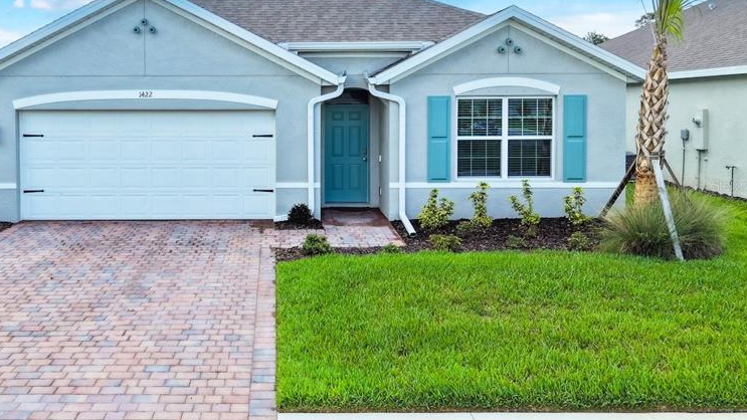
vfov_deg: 32.8
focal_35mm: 36
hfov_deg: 54.4
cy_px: 185
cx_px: 261
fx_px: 713
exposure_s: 1/2000
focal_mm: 8.67
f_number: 1.8
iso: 260
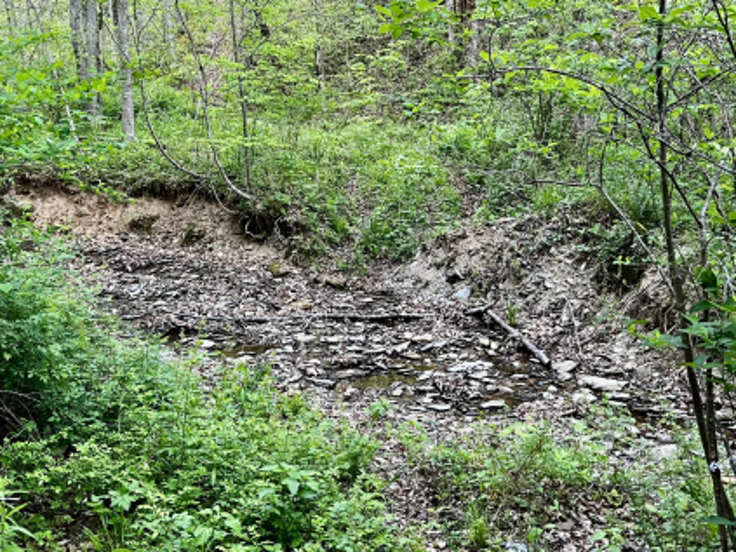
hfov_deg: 45.8
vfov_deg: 35.1
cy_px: 259
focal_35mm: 41
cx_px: 373
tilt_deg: -7.6
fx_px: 871
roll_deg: +1.0
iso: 250
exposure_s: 1/60
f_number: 1.6
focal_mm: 5.1
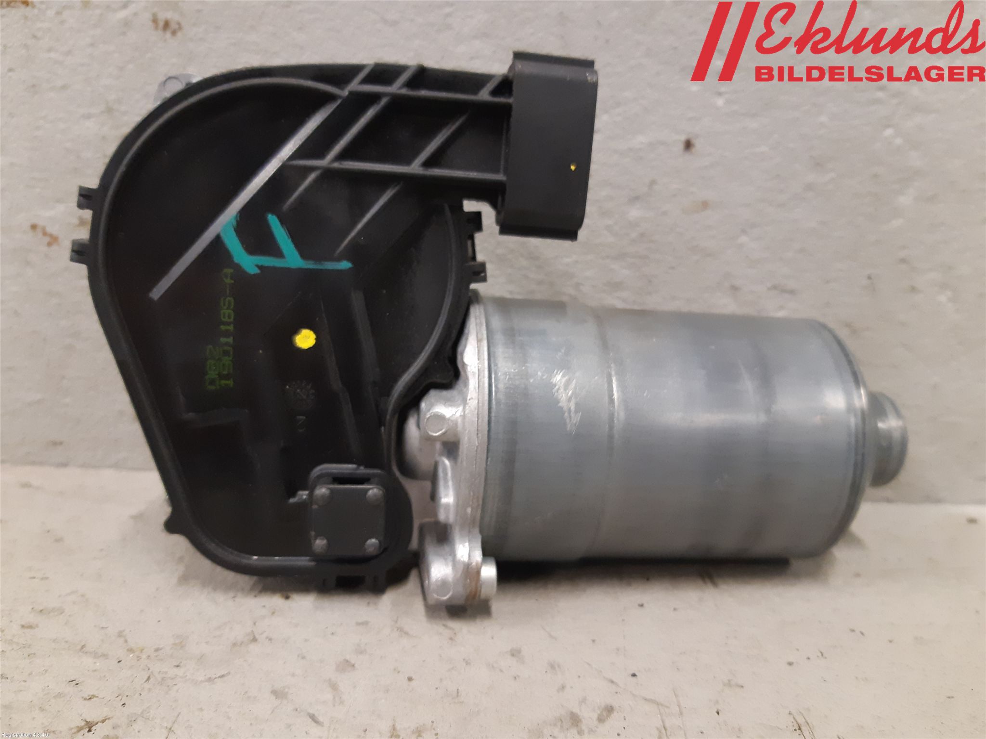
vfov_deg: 53.1
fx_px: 741
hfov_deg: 67.3
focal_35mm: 26
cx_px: 493
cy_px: 370
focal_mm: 3.93
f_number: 1.7
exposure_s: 1/50
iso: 250
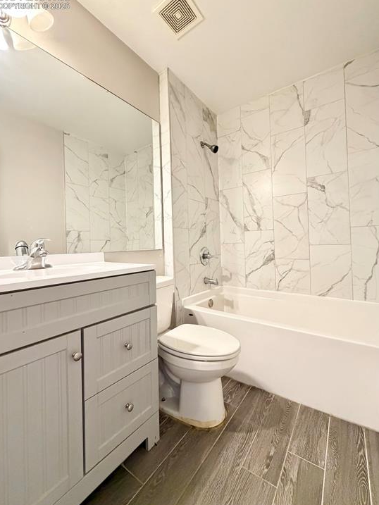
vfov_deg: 98.1
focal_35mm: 15
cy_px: 244
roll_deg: +2.1
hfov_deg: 81.7
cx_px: 196
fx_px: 219
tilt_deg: +0.9
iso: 800
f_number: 2.2
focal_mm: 2.22
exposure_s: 1/60
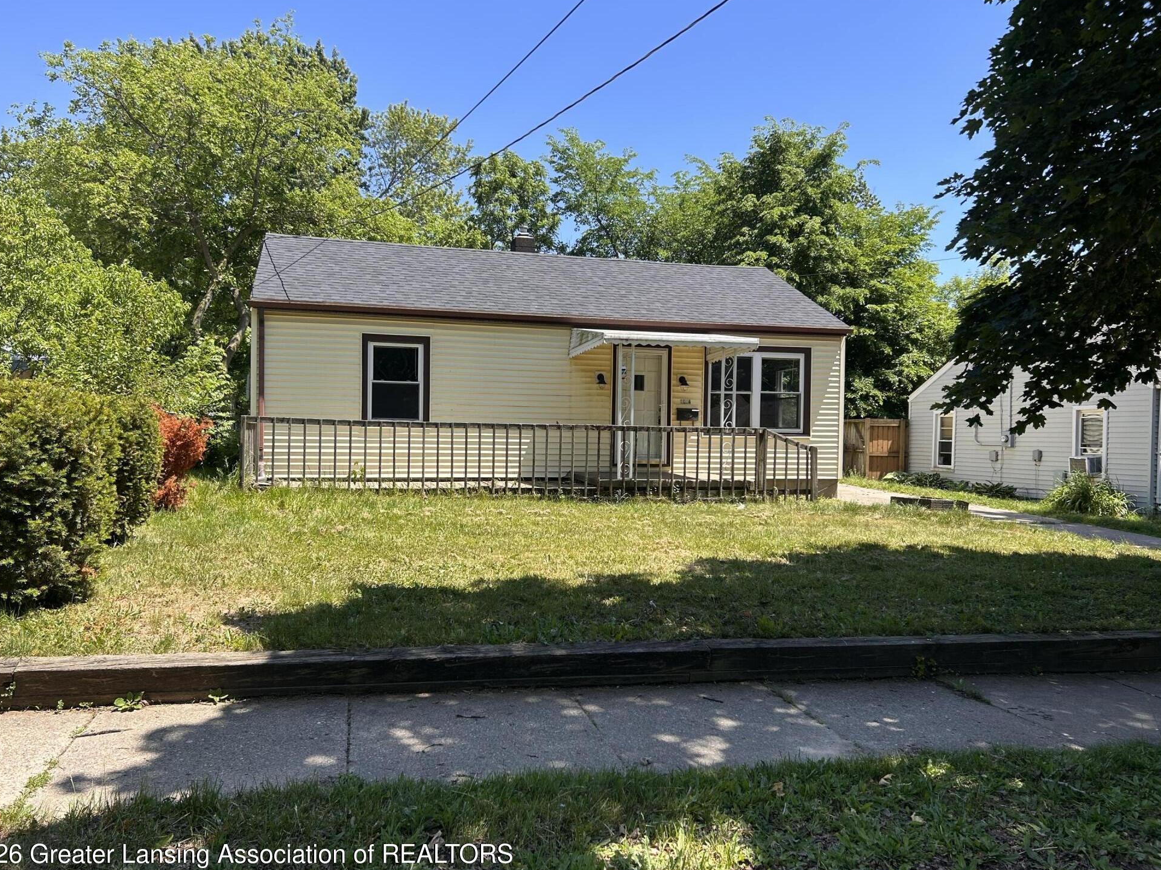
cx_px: 565
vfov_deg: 51.3
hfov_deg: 65.3
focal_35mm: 27
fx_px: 905
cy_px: 443
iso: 50
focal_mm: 5.7
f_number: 1.5
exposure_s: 1/1698
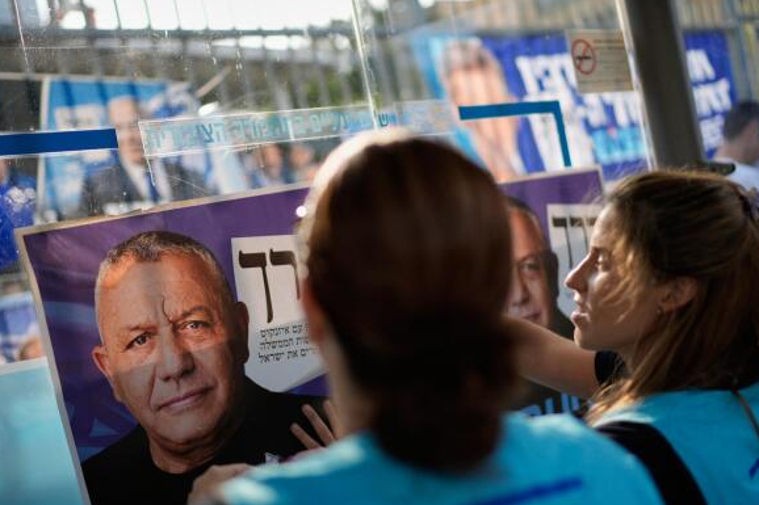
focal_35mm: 40
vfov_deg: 33.4
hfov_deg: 48.4
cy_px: 254
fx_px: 843
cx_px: 406
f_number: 1.4
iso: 250
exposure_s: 1/6400
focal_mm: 35
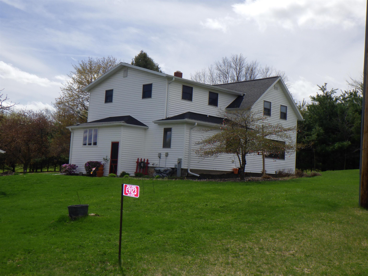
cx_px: 184
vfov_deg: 34.3
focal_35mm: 42
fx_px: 446
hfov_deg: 44.8
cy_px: 138
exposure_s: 1/1250
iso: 125
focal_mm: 7.5
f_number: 5
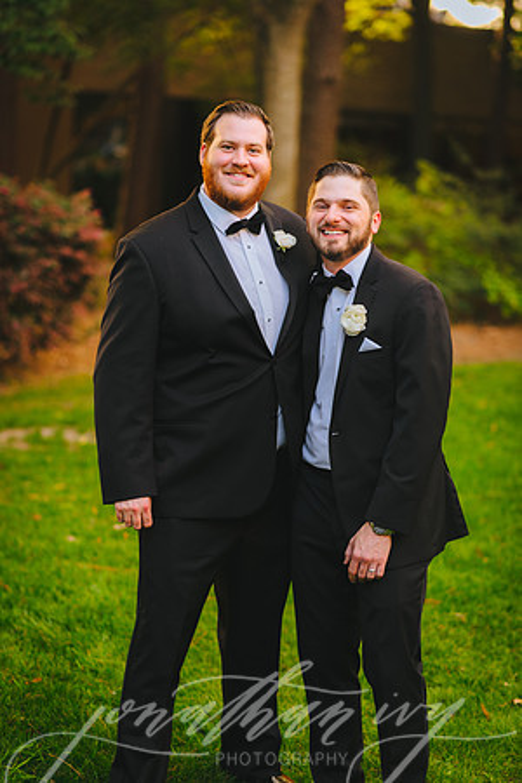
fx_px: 1849
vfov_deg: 23.9
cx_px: 261
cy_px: 392
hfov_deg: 16.1
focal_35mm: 85
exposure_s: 1/250
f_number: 2.2
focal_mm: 85
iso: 500
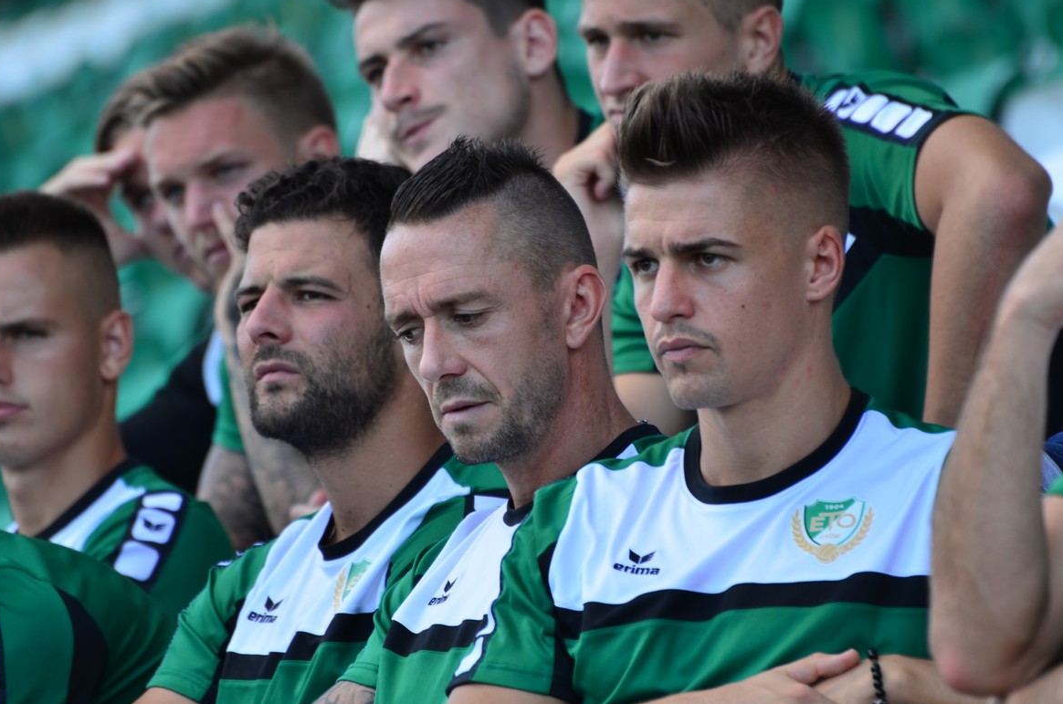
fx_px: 14586
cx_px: 518
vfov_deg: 2.8
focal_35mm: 495
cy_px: 366
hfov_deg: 4.2
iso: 125
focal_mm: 300
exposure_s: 1/80
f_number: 5.6
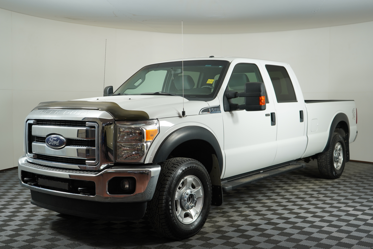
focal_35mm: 42
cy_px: 124
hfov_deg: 46.4
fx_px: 435
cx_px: 186
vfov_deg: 31.9
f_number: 4.5
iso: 320
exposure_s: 1/160
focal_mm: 42
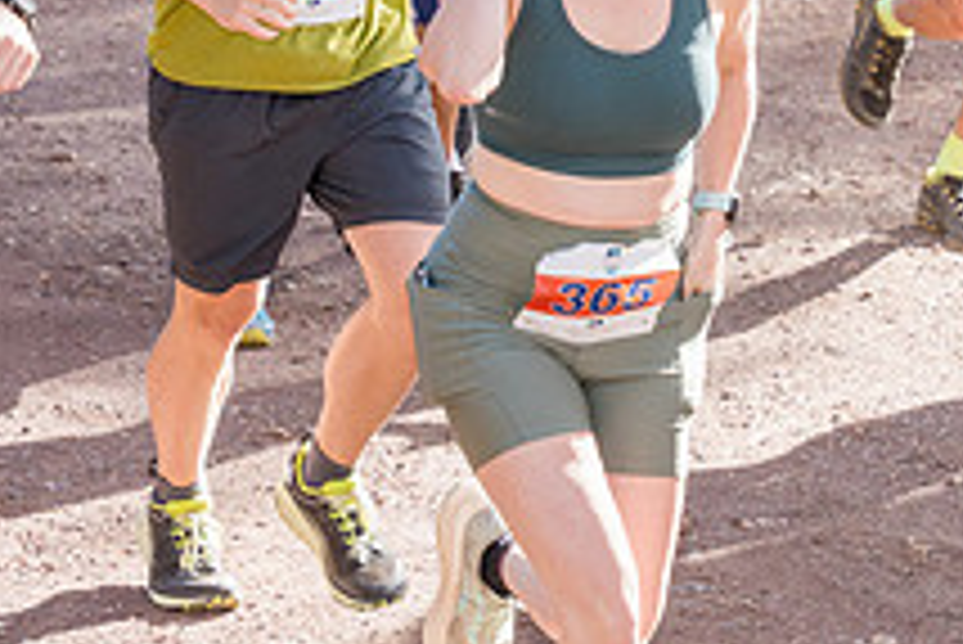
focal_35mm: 190
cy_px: -20
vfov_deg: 7.2
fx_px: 5086
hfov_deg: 10.8
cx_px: 684
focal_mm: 70
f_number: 5
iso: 800
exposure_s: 1/500
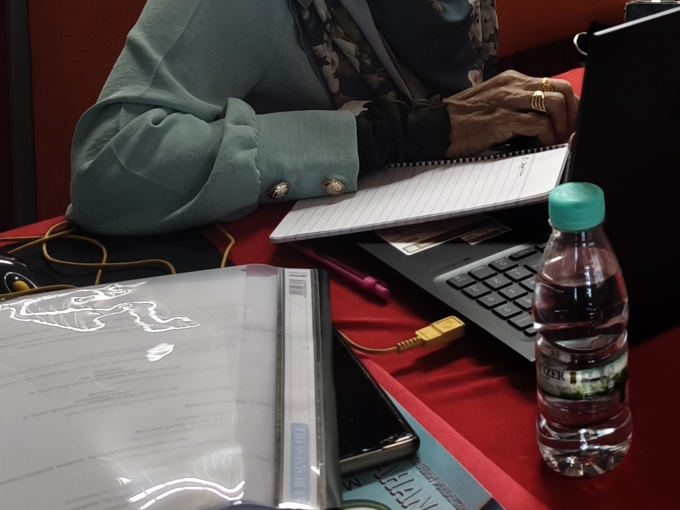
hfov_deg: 22.8
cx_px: 689
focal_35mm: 82
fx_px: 1611
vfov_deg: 15.9
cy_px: -340
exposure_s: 1/99.3
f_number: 1.6
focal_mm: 6.57
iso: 400
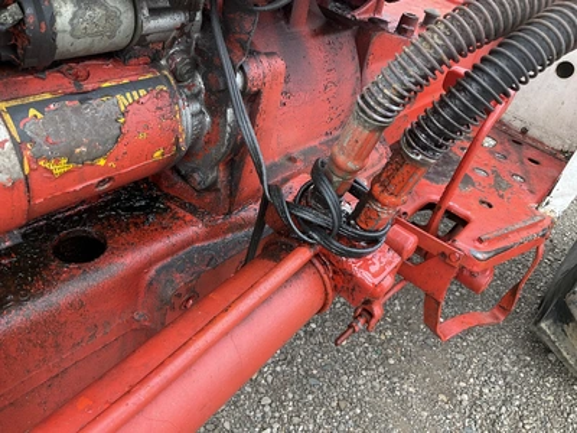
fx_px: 483
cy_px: 216
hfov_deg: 61.7
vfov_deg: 48.2
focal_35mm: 29
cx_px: 288
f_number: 1.8
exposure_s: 1/142
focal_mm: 3
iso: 20
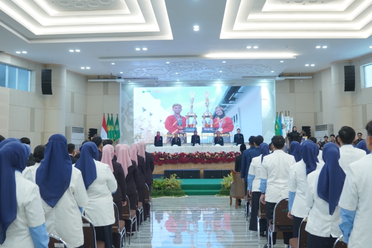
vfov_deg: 36.9
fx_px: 372
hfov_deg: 53.1
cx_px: 186
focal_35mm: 36
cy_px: 124
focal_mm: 24
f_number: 2.8
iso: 1000
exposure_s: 1/160
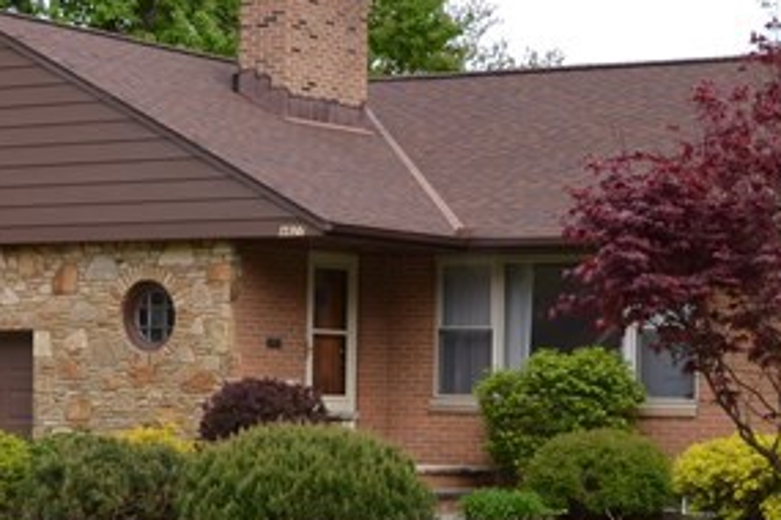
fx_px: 2234
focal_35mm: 103
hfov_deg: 19.7
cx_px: 600
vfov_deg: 13.3
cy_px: 348
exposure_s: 1/200
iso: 100
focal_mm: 18
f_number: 7.1
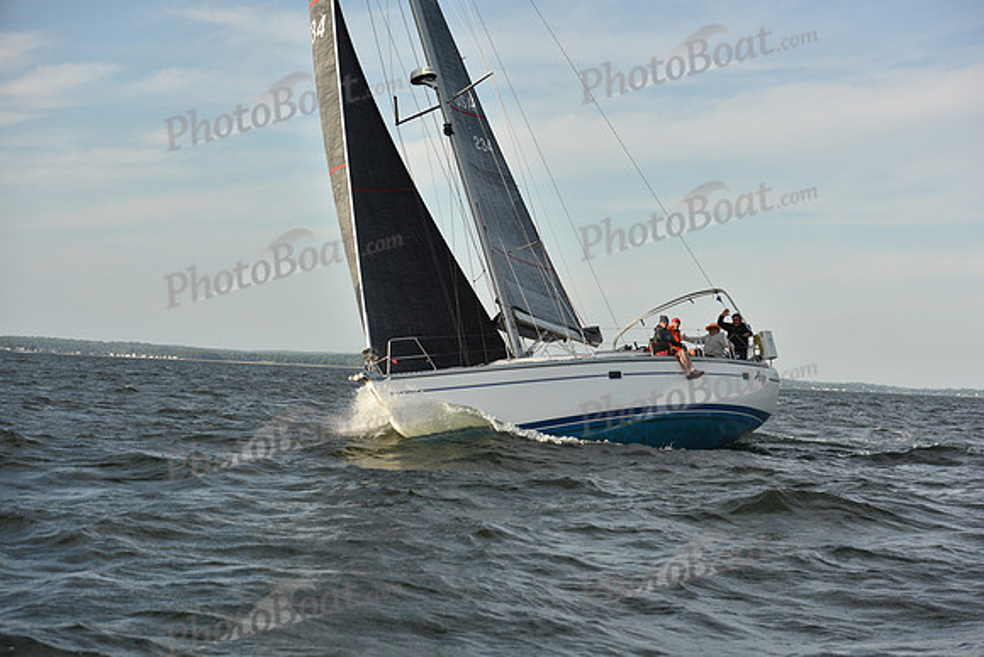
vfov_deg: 19.5
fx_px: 1914
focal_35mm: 70
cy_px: 328
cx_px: 492
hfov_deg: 28.8
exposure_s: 1/1600
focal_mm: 70
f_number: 5
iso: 250
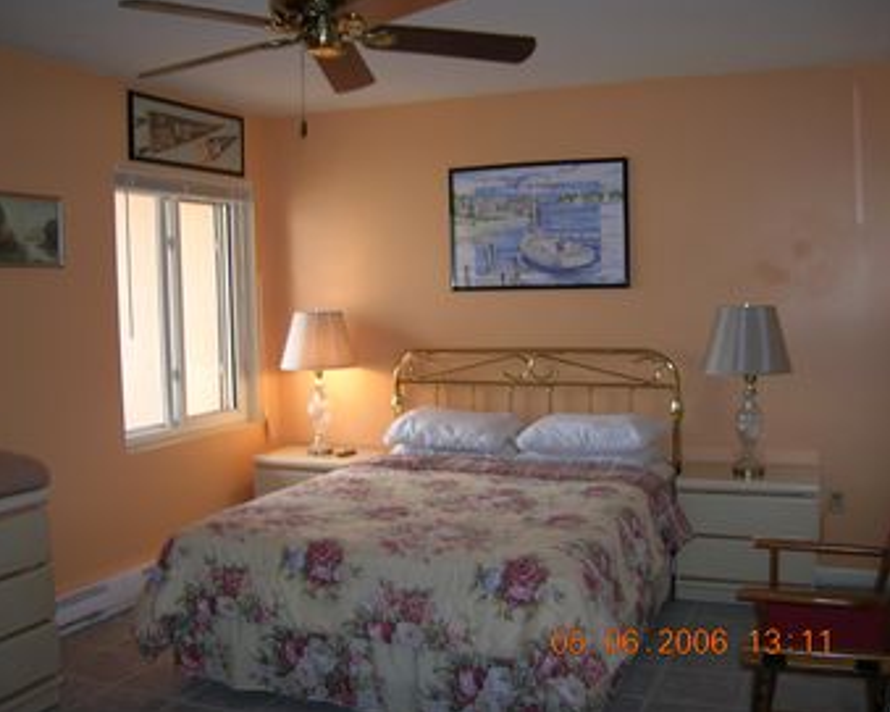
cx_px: 412
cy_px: 355
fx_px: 948
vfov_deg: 41.1
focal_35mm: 36
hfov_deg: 50.2
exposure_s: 1/30.3
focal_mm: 5.7
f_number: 2.9
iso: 50
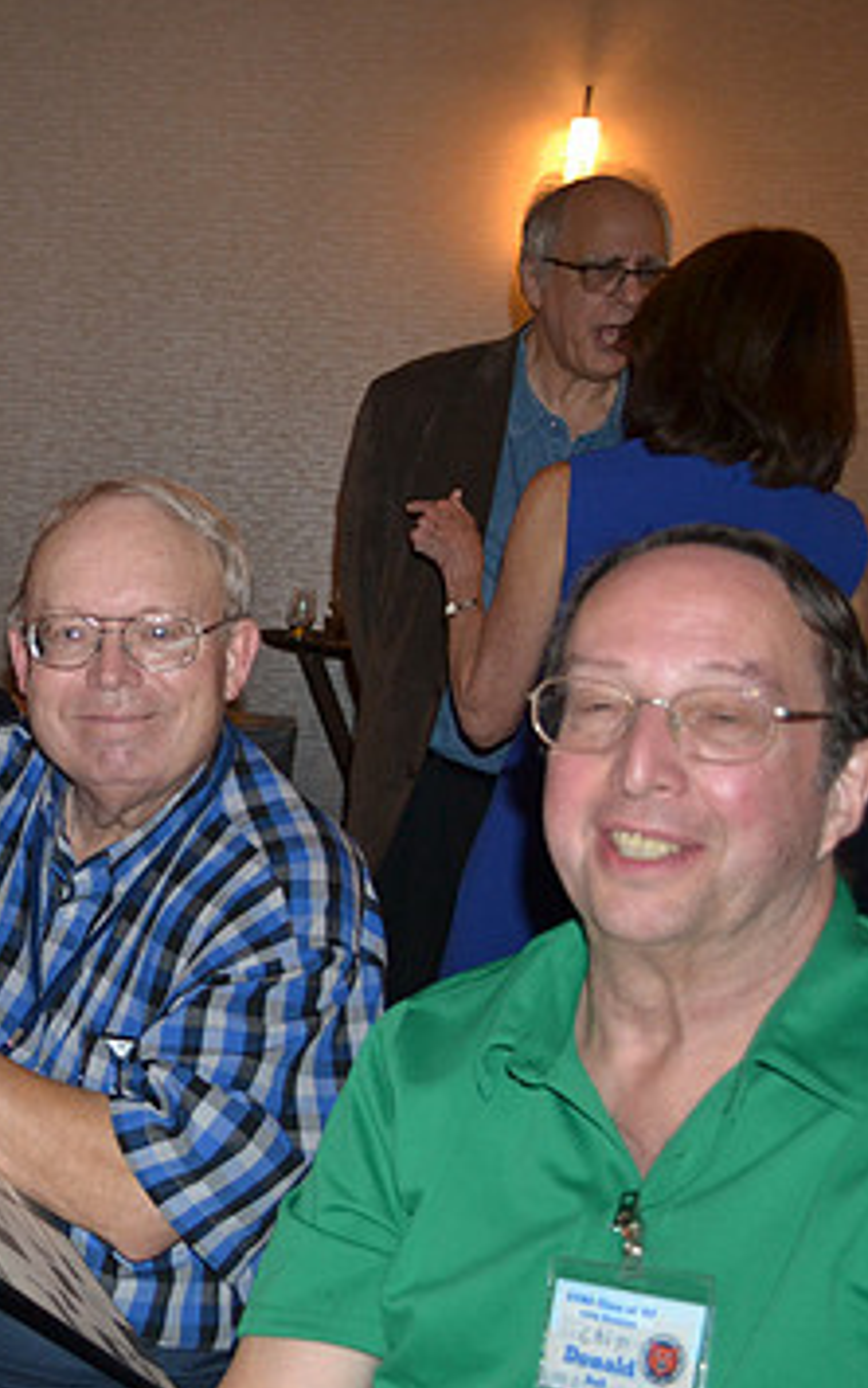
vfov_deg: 40.3
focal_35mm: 50
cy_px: 749
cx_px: -203
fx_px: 1892
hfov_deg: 23.4
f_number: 3.8
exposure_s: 1/60
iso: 800
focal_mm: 20
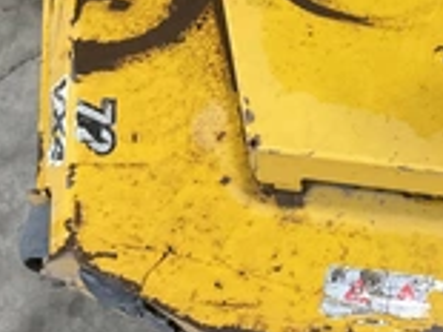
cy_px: 92
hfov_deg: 25.0
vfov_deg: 19.5
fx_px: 959
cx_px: 420
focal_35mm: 75
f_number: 1.8
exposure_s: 1/60
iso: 200
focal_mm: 3
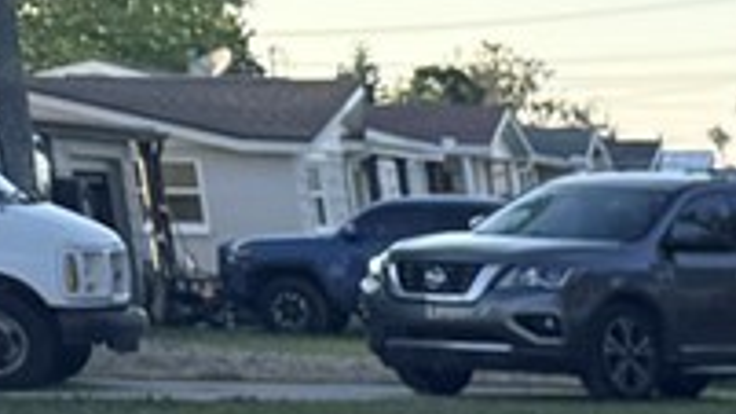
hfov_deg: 8.1
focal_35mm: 208
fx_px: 4059
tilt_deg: -18.1
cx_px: 2523
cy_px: 1641
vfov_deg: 5.2
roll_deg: -1.5
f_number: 1.78
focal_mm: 6.76
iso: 80
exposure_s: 1/931
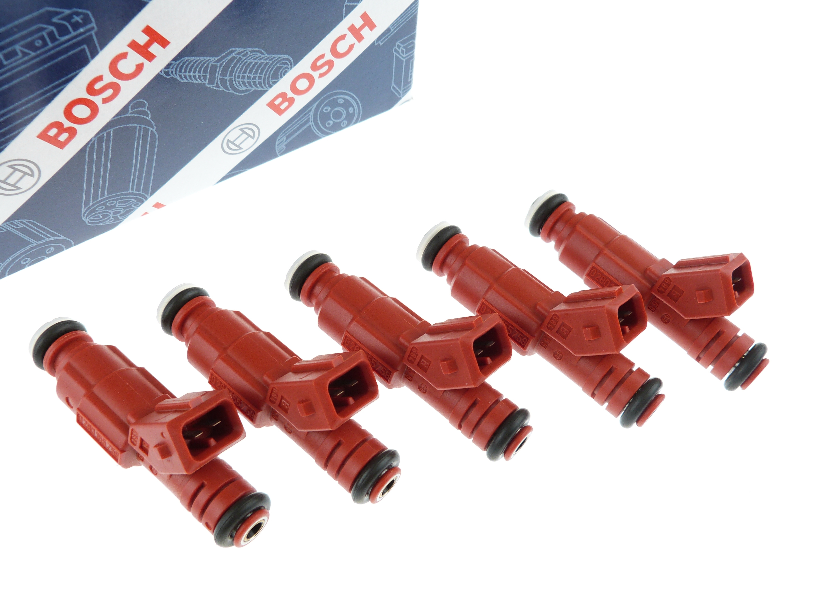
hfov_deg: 58.4
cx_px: 410
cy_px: 307
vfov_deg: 45.4
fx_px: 733
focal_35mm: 31
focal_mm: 5.4
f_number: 3.6
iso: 100
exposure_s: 1/125
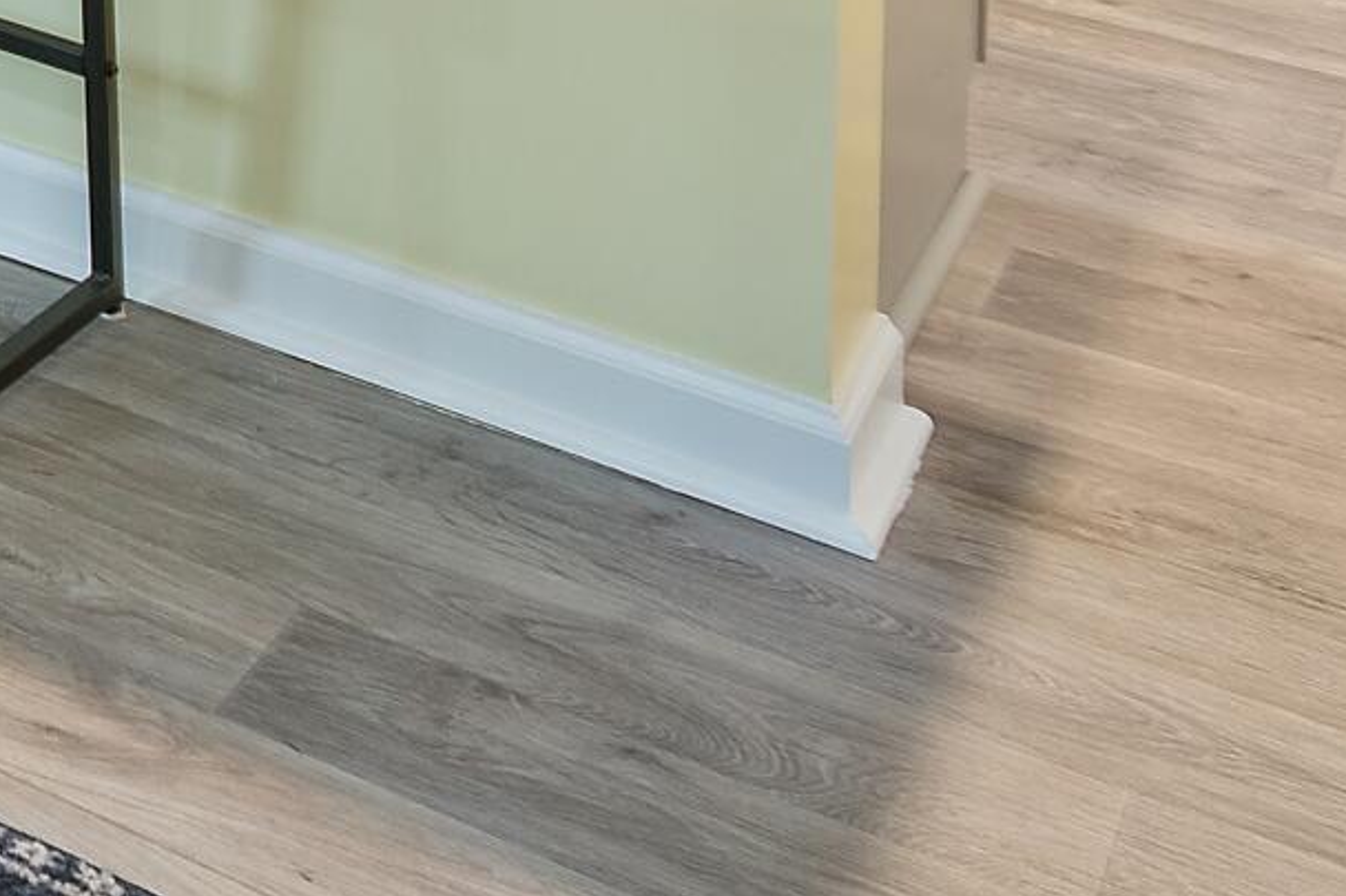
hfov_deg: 20.1
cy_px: -1100
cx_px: -1045
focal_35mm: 74
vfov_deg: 14.1
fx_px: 2766
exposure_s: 1/2
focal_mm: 10
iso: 100
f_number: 4.5
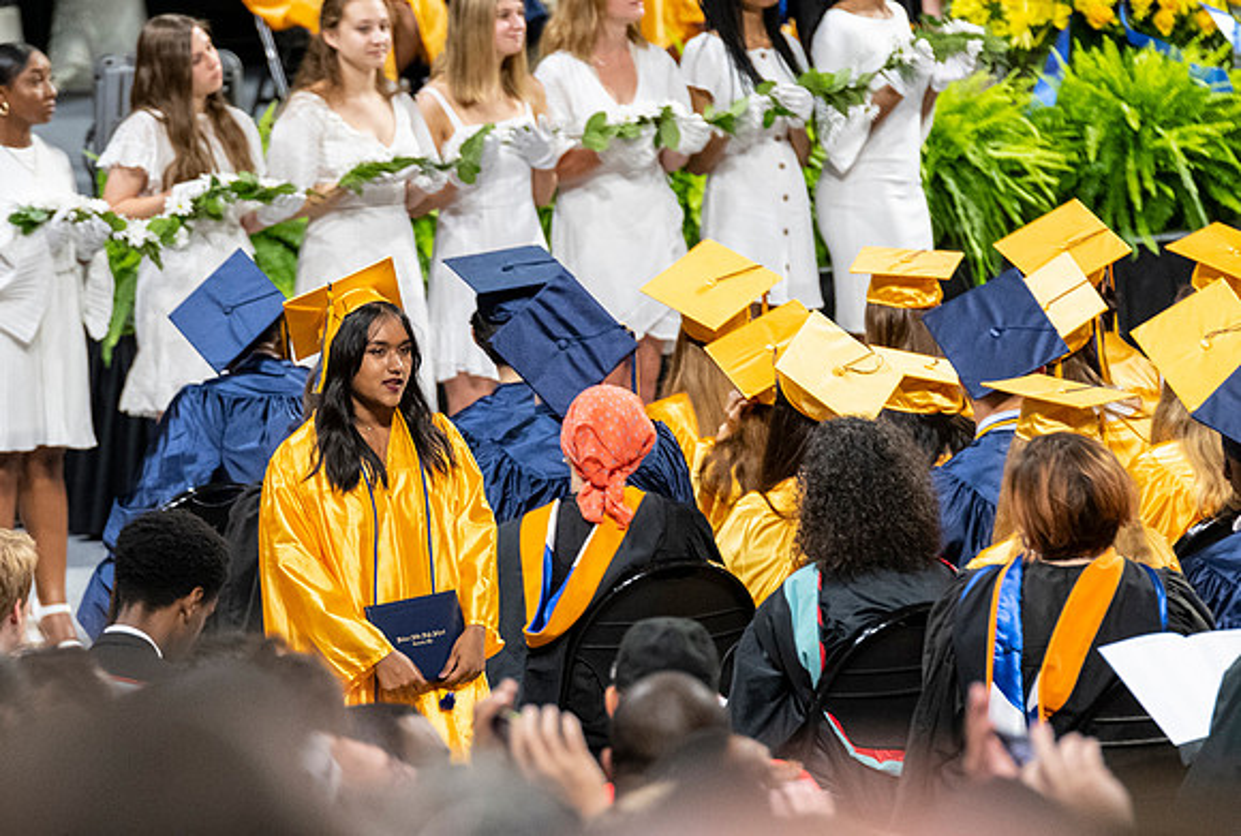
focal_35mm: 337
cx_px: 411
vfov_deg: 4.1
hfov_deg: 6.1
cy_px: 536
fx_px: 11669
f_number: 4
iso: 2000
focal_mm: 190
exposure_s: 1/200
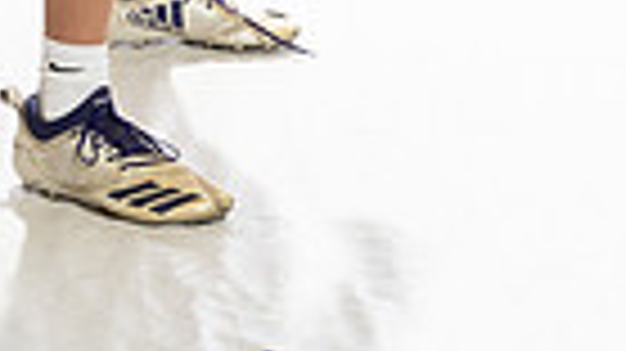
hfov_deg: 12.7
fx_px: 2820
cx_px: 275
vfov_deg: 6.6
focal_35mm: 170
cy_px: -616
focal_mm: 50
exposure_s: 1/250
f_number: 8
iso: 800
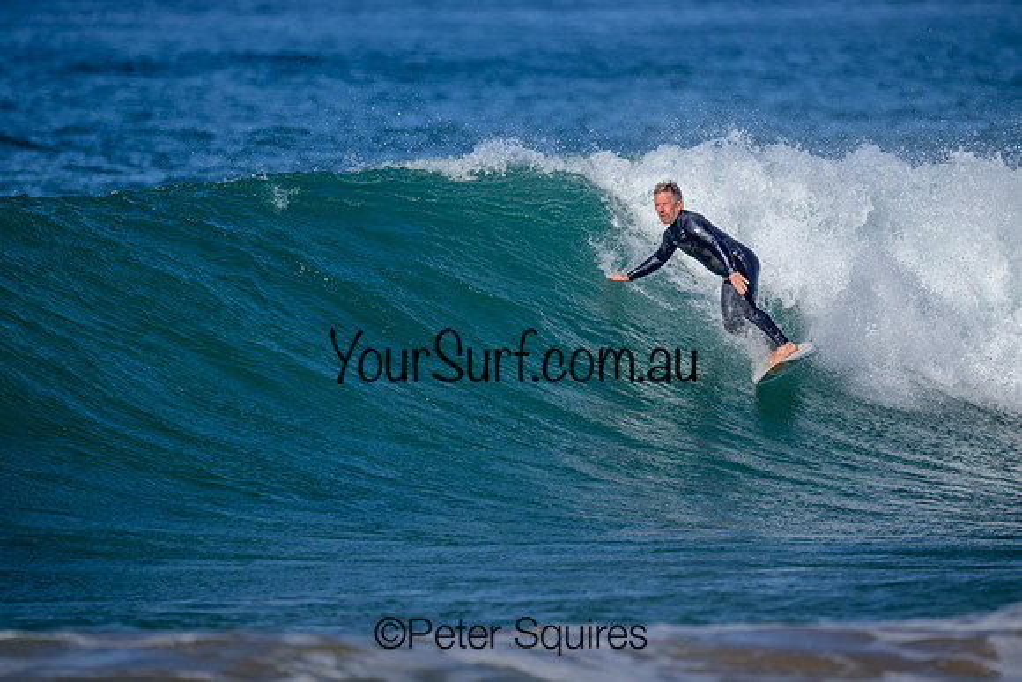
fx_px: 24258
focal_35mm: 854
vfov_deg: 1.6
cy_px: 318
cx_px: 513
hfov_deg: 2.4
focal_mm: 800
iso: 280
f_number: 6.3
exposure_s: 1/2000
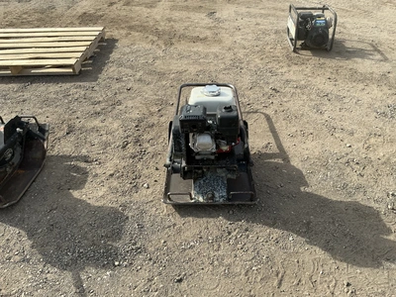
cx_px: 198
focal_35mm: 28
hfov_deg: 63.4
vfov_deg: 49.7
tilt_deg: -36.8
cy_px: 148
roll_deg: +1.8
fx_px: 320
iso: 25
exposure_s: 1/1144
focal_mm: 3
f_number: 1.8
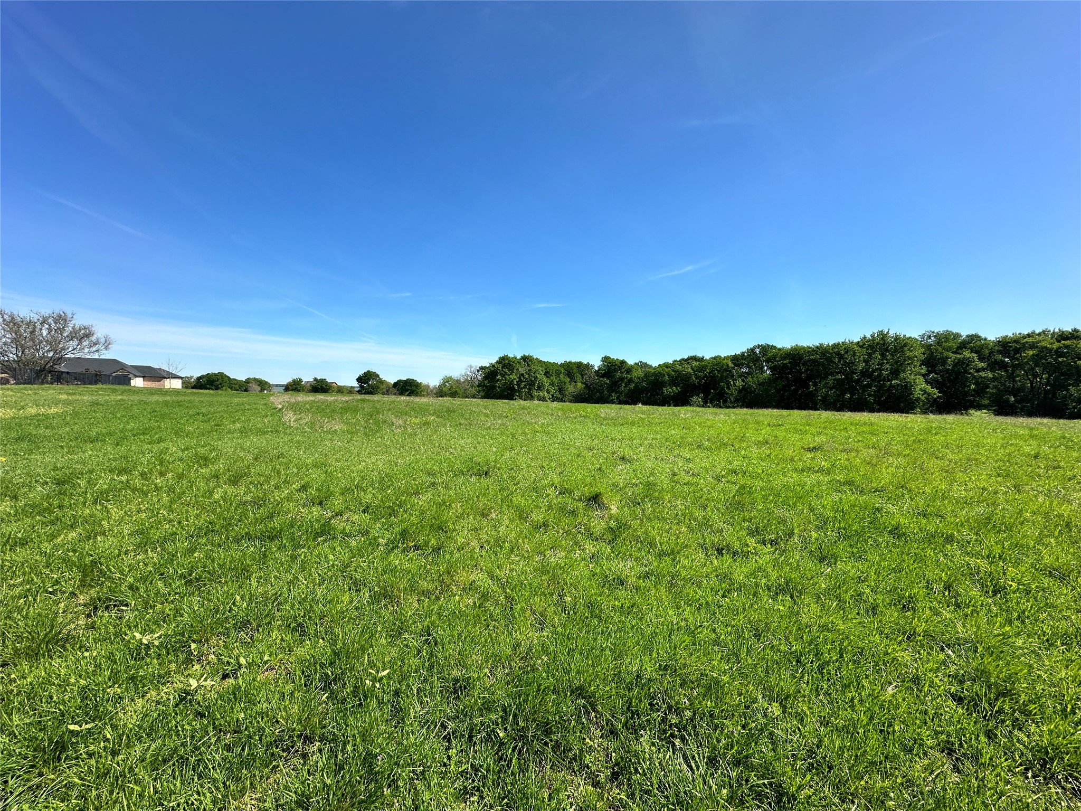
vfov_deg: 85.7
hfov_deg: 102.1
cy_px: 406
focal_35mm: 14
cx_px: 540
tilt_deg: -1.3
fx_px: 437
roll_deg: -1.1
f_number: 2.2
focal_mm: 2.22
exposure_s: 1/1949
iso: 50
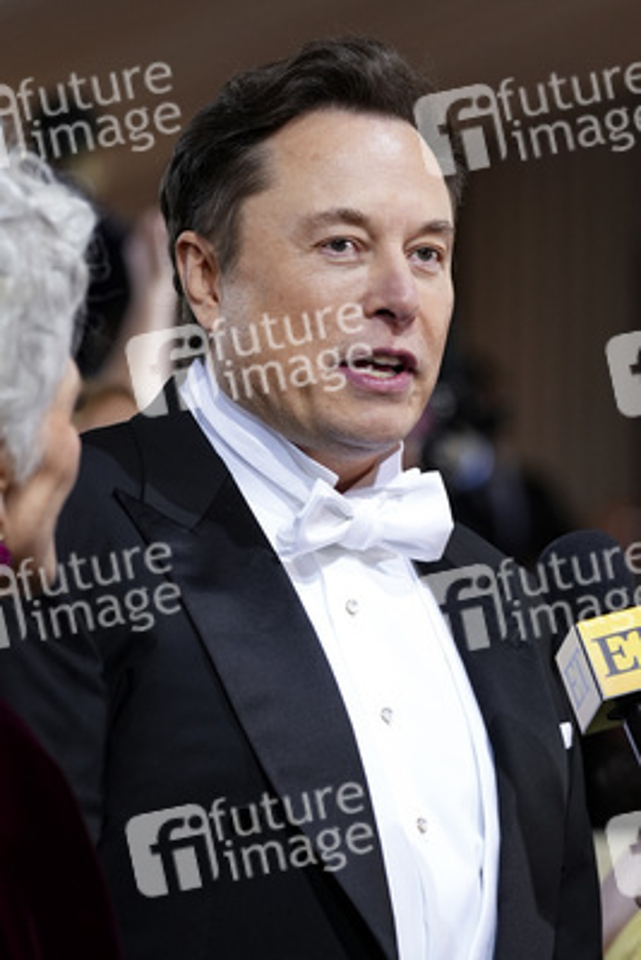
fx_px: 5123
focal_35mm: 192
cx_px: 320
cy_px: 480
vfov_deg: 10.7
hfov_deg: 7.2
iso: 3200
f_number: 5.6
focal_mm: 192
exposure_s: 1/400
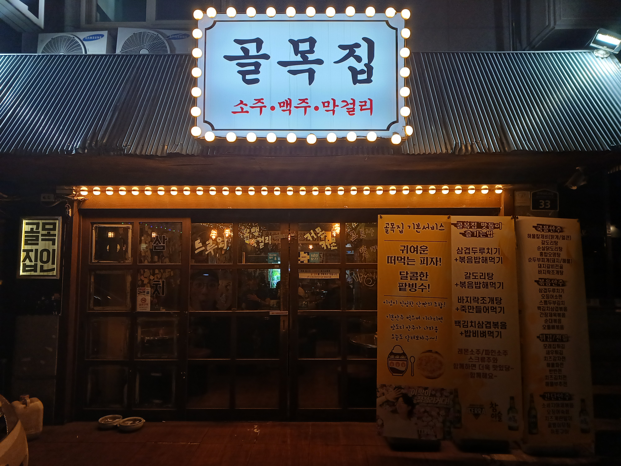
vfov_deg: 58.9
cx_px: 310
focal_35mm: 23
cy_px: 233
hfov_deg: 73.9
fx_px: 413
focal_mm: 5.06
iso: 80
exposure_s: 1/60
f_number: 1.8
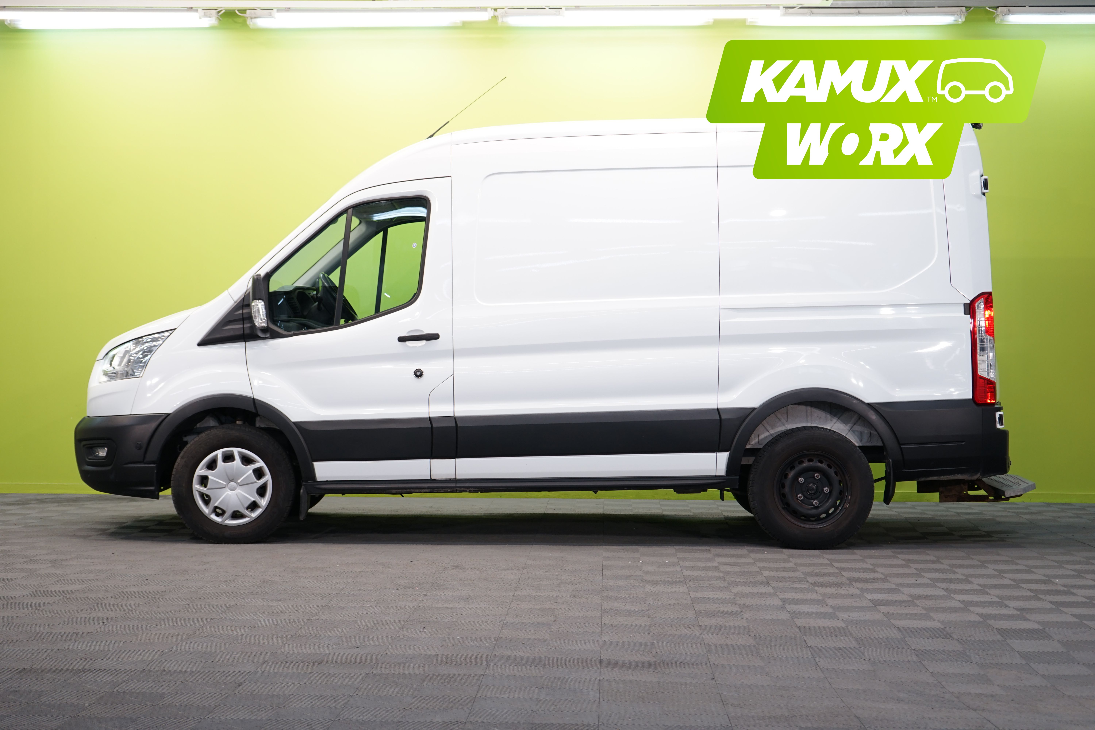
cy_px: 365
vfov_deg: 23.4
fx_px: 1764
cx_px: 548
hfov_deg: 34.5
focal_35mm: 58
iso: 400
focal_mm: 58
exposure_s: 1/30
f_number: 5
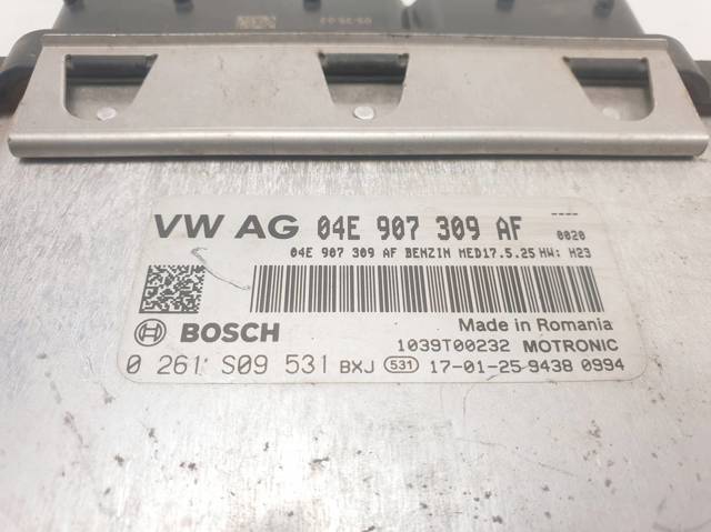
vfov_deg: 53.0
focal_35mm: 26
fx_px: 534
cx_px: 356
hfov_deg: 67.3
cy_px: 266
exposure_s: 1/288
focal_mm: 4.3
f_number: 2.4
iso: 50
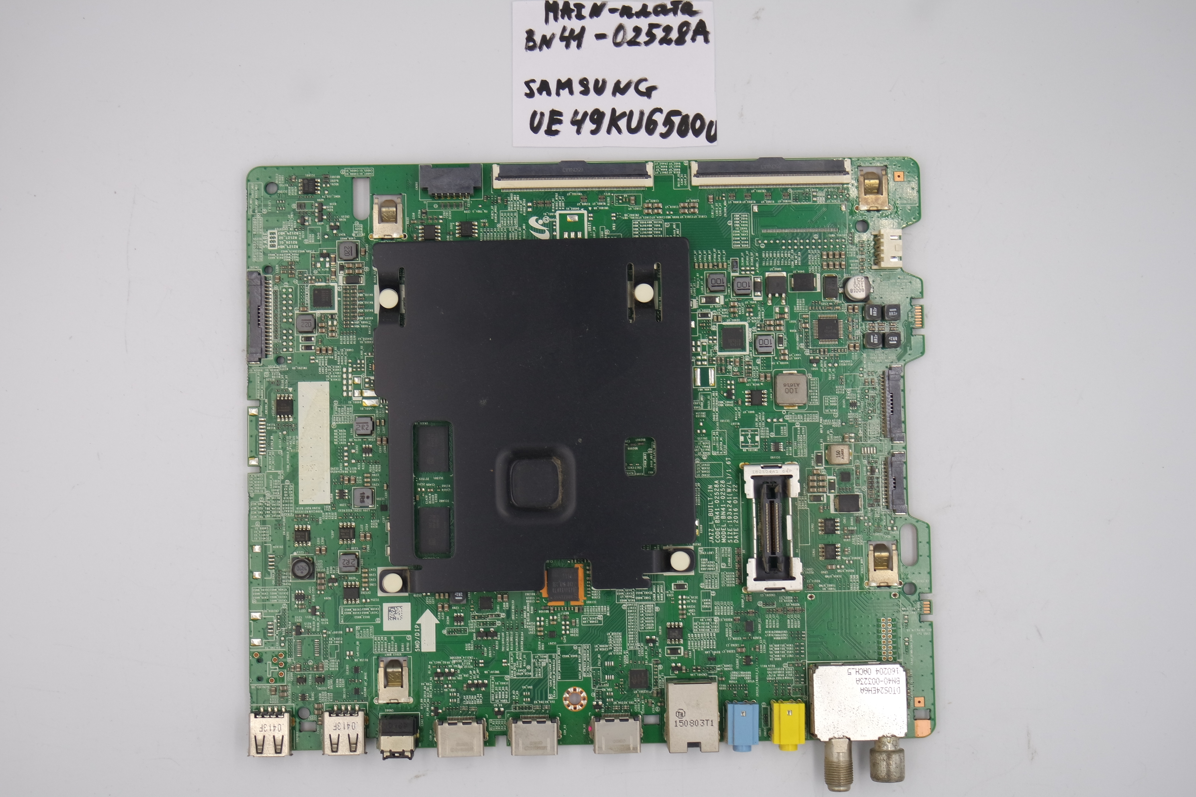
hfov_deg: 41.1
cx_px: 598
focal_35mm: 48
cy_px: 398
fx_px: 1595
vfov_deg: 28.1
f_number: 4.5
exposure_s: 1/125
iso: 200
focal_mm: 18
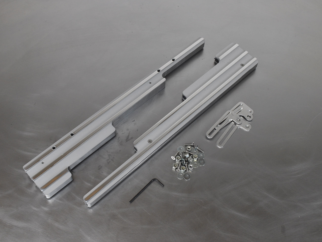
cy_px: 122
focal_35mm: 45
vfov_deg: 32.5
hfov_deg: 42.5
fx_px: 414
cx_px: 155
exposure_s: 1/200
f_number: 7.1
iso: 1250
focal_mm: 27
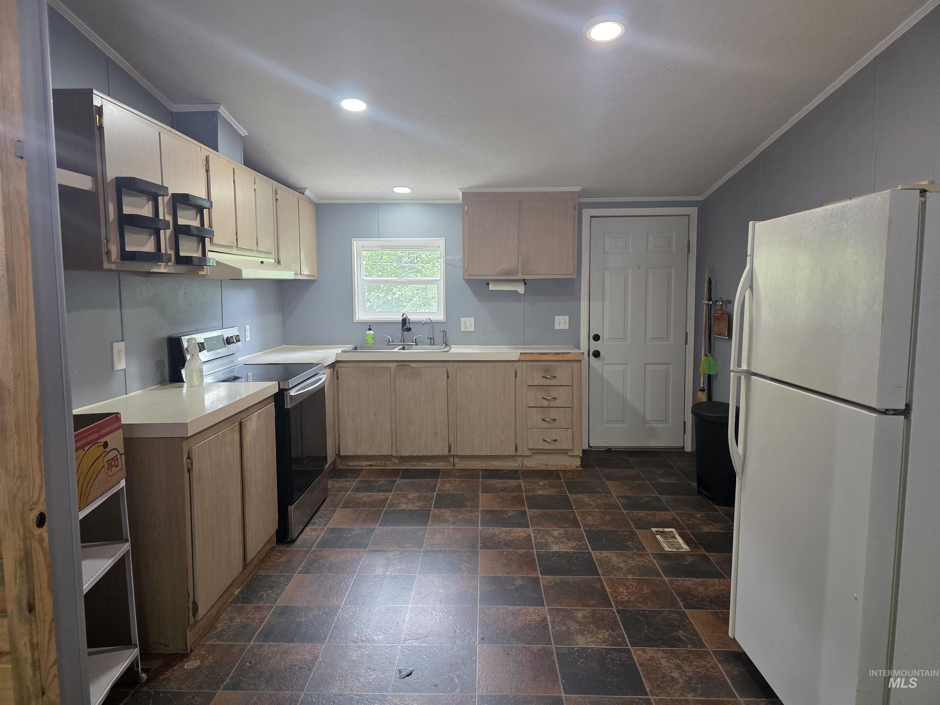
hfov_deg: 73.9
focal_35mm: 23
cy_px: 352
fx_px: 625
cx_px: 470
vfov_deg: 58.9
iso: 320
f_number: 1.7
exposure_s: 1/120
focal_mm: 6.3
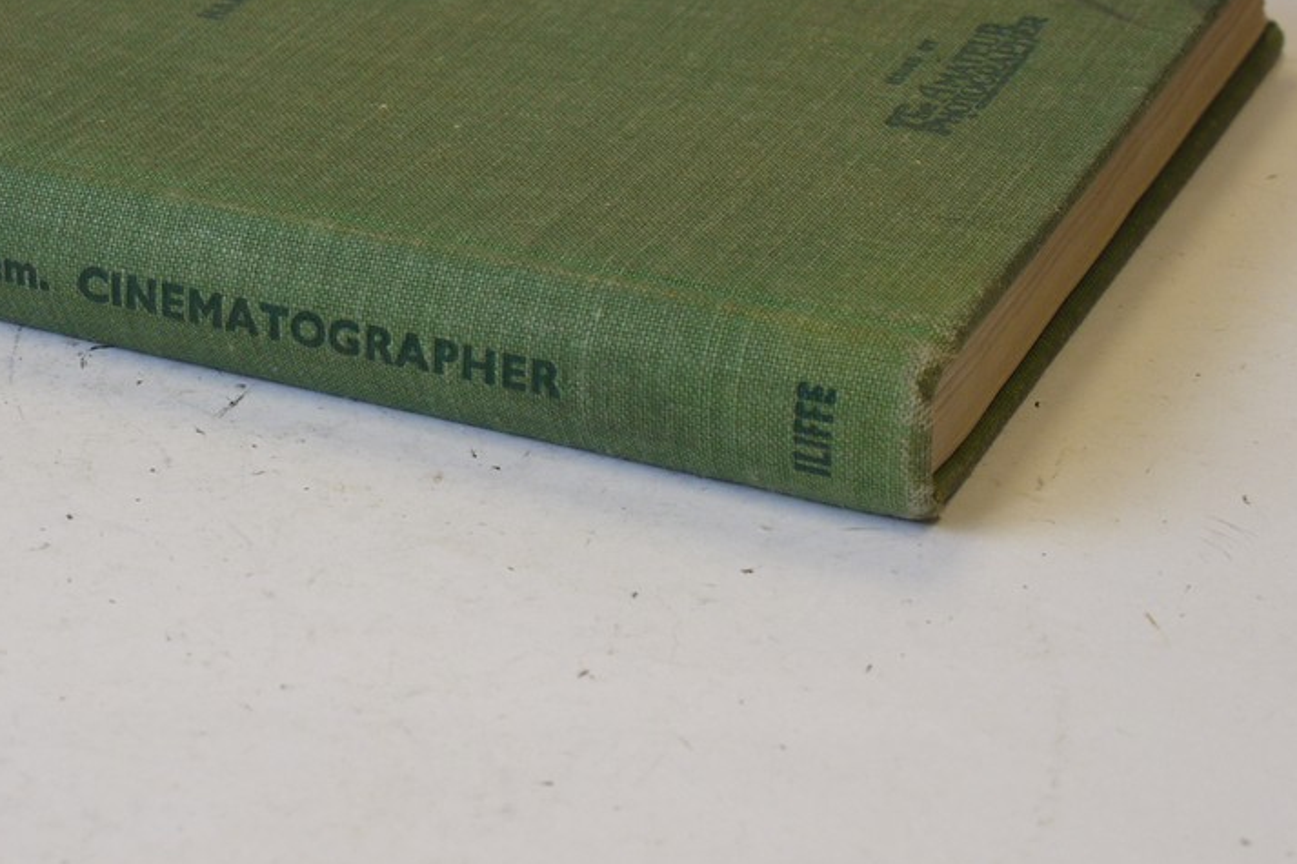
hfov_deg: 19.3
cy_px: 220
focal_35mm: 105
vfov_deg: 13.0
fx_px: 3782
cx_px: 284
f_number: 9
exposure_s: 1/40
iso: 400
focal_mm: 30
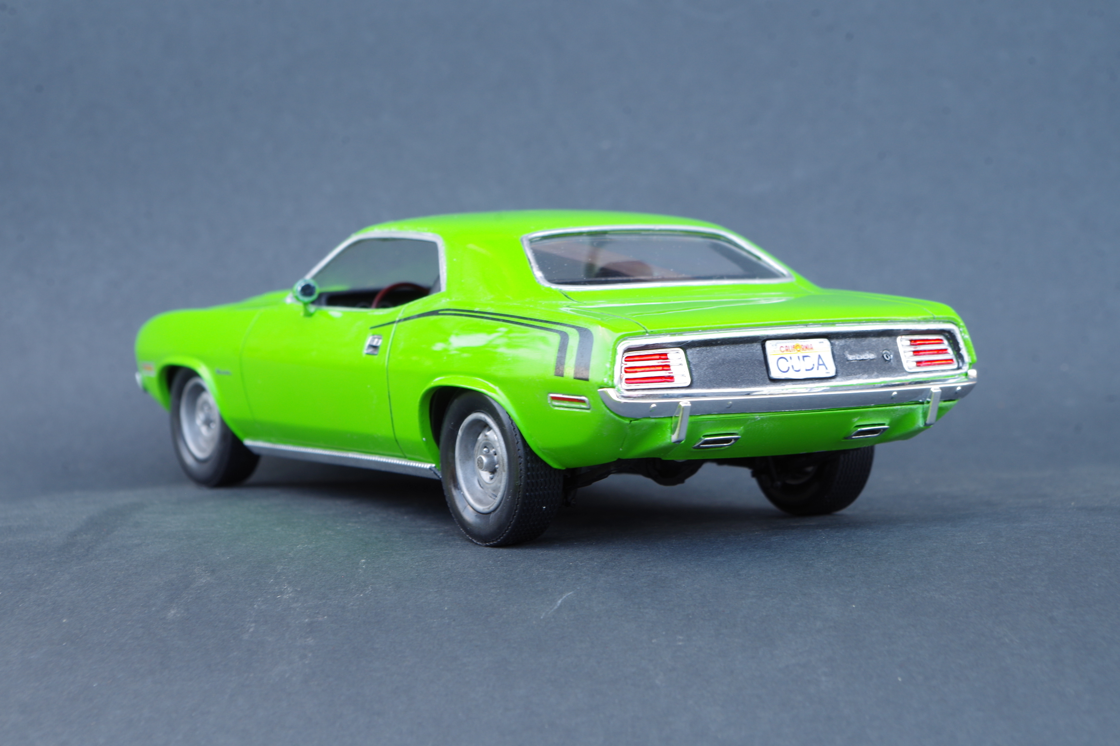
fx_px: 2551
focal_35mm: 82
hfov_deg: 24.8
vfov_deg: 16.7
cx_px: 560
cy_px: 373
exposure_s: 1/5
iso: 100
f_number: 13
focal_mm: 55
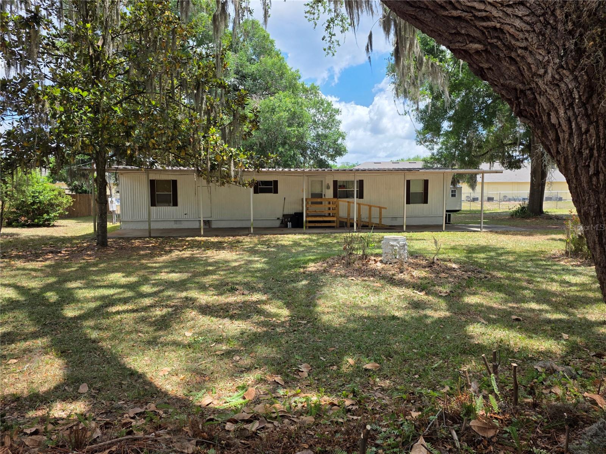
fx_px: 403
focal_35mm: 23
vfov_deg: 58.9
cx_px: 303
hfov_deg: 73.9
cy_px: 227
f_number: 1.7
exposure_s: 1/3717
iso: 80
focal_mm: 6.3
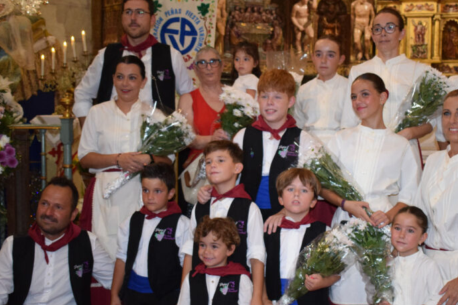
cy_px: 171
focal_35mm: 61
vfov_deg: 22.3
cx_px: 294
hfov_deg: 32.8
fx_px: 773
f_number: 4
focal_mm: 27
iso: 2000
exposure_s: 1/60
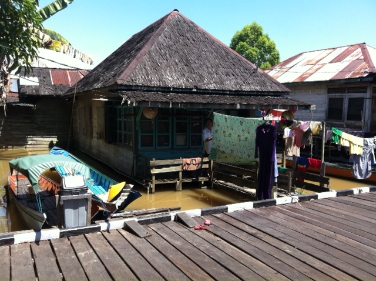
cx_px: 188
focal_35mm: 35
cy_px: 140
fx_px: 380
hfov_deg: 52.7
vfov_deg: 40.6
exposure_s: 1/642
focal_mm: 3.85
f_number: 2.8
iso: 80
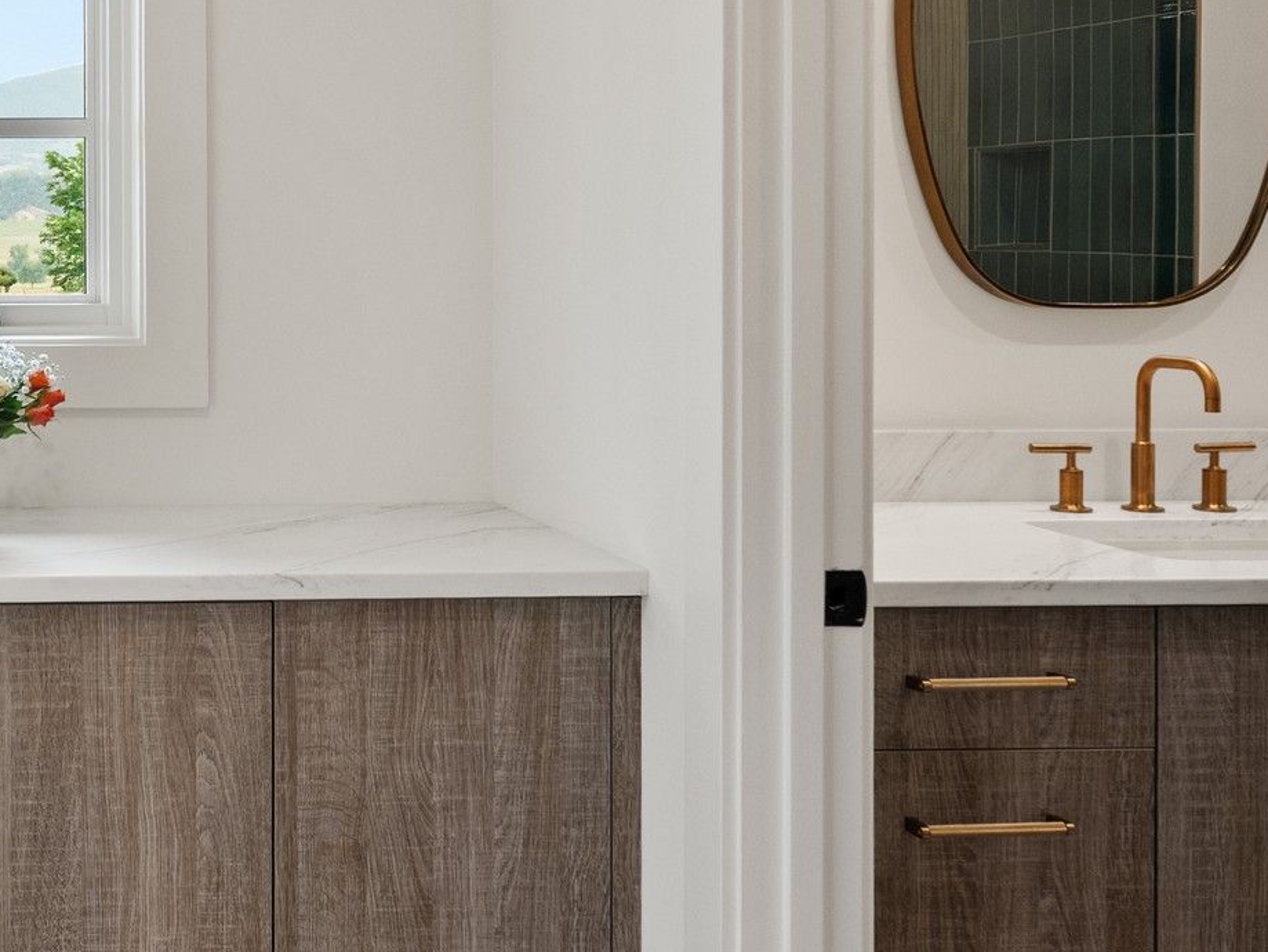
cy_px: 298
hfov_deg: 34.8
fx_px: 1759
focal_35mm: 48
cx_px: -86
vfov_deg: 30.0
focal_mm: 17
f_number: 7.1
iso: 640
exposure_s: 1/15
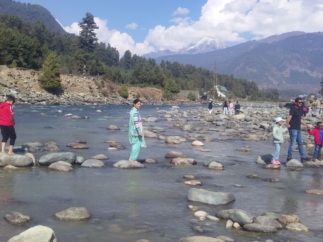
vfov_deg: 44.2
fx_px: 299
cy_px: 122
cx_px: 159
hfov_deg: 56.8
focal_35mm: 32
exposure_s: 1/1457
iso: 40
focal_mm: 3.3
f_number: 2.2
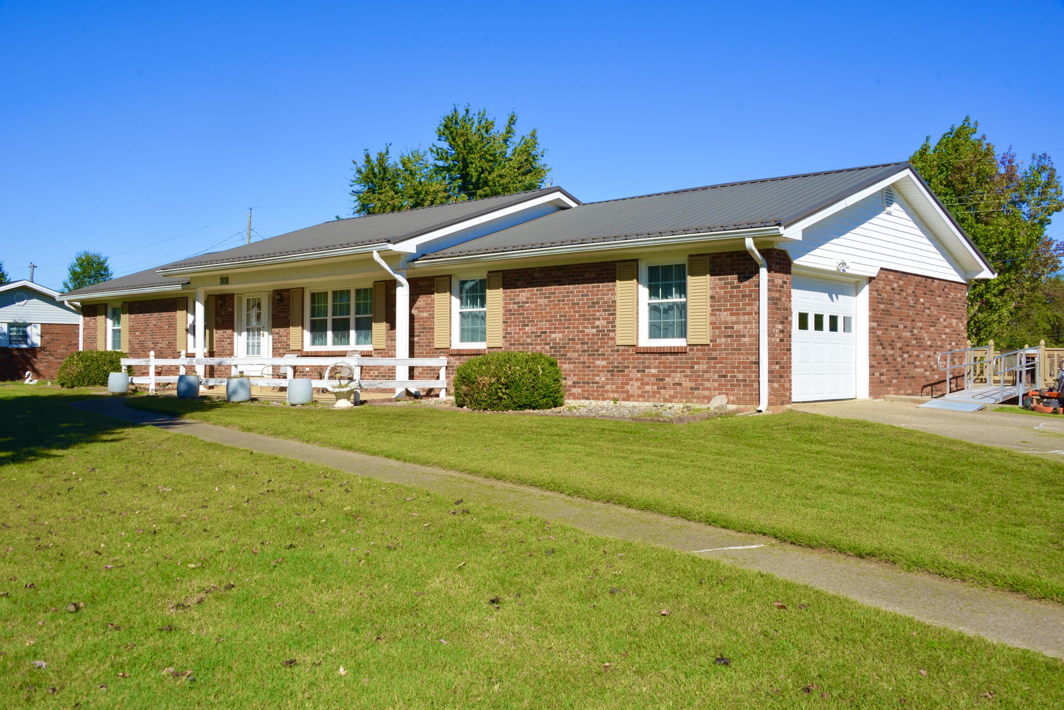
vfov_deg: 38.9
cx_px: 532
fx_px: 1005
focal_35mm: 34
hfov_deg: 55.8
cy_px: 355
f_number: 13
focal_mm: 34
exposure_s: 1/640
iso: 400
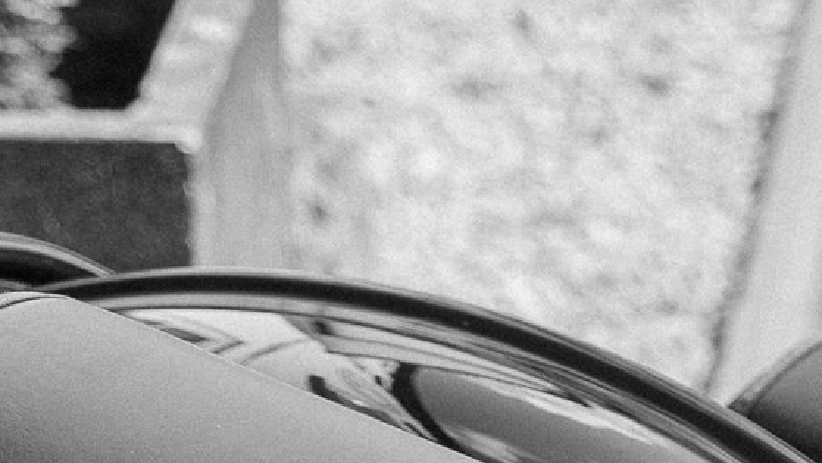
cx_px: 490
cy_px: 1087
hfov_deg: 7.8
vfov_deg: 4.3
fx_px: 5997
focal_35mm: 275
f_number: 4.5
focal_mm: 47
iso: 200
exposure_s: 1/200
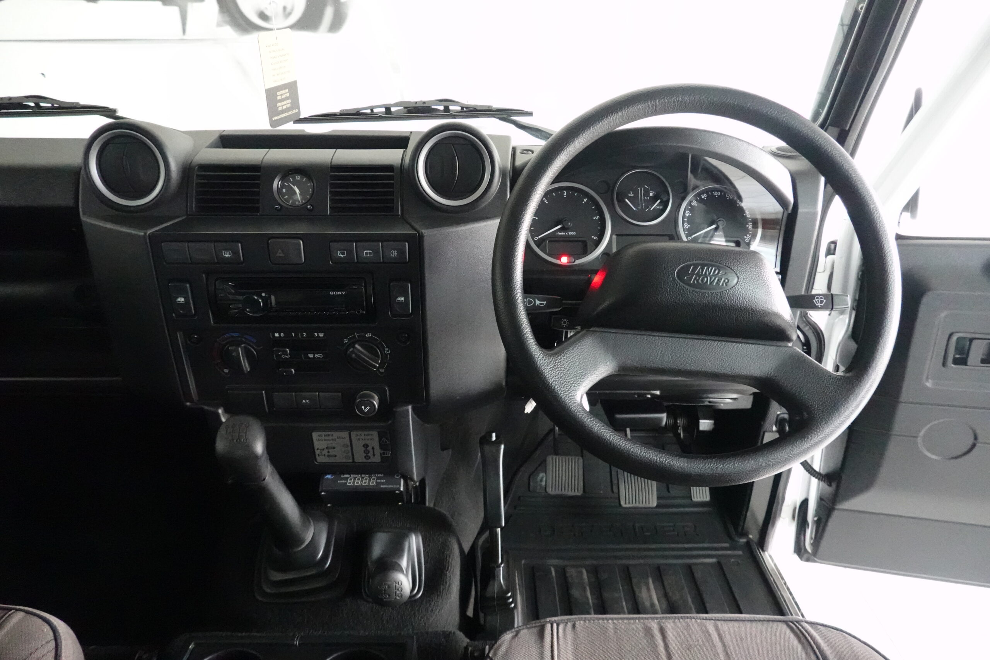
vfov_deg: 53.1
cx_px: 495
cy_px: 330
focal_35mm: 24
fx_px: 660
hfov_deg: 73.7
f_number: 2.8
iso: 6400
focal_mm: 9
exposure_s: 1/200
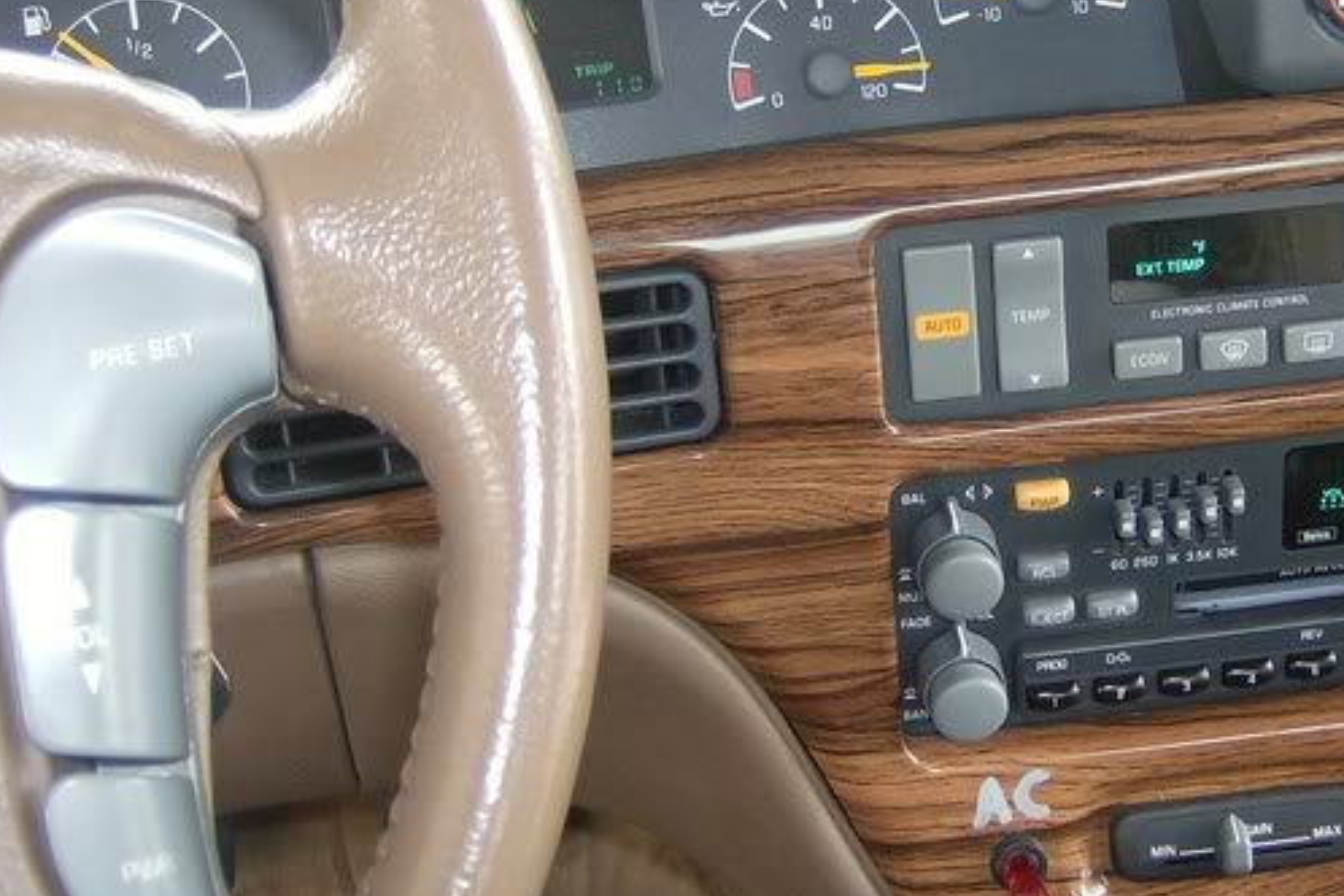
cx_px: 980
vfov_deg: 22.6
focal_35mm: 60
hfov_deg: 32.9
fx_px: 2240
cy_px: 354
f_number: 2.8
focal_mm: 6
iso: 200
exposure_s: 1/60
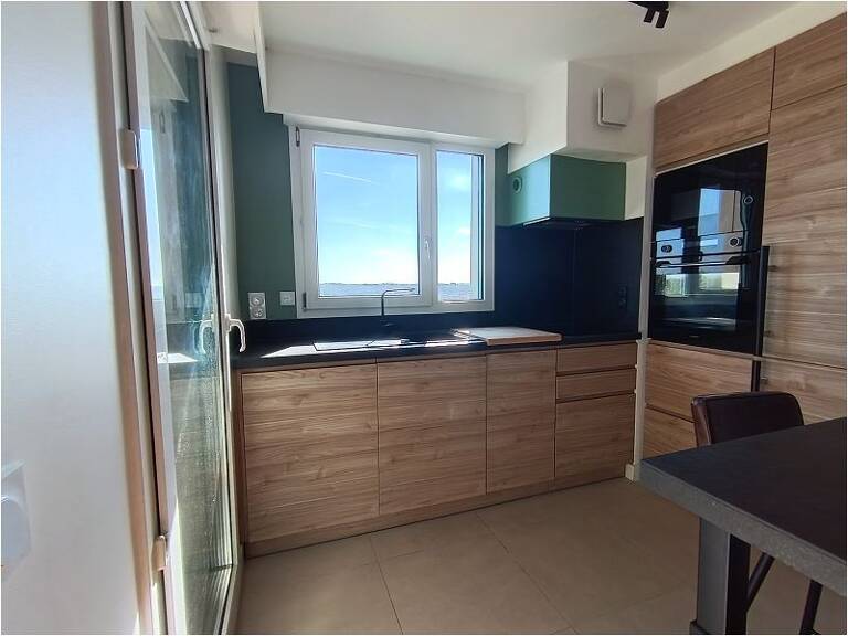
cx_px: 424
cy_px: 318
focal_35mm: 17
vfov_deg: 74.7
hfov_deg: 91.0
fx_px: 416
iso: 117
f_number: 2.2
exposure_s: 1/100
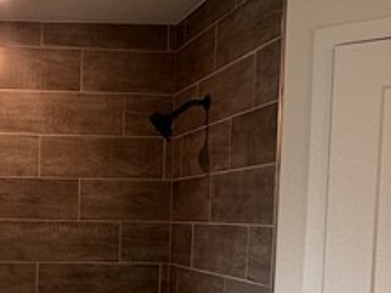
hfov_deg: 28.6
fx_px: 723
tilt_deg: -3.6
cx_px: 12
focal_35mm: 64
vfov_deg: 22.2
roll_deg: -0.2
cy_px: 279
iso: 80
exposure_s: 1/120
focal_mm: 2.22
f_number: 2.2
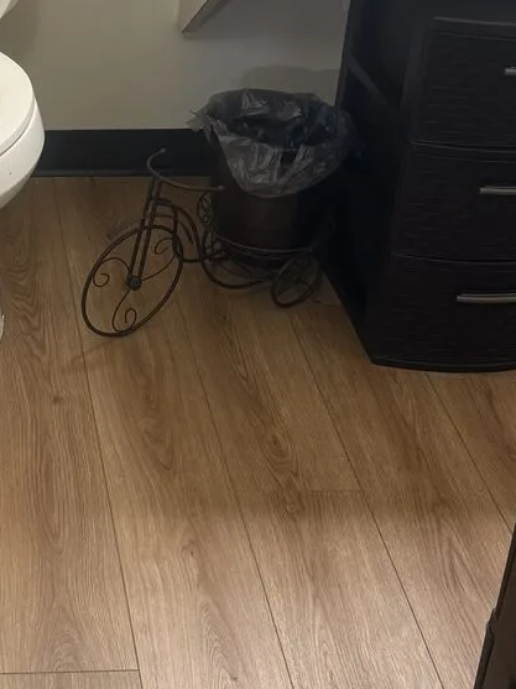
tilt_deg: -26.5
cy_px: 115
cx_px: -27
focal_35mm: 69
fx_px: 1373
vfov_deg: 27.5
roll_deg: -1.9
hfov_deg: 20.5
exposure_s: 1/60
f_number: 1.78
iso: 200
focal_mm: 6.76
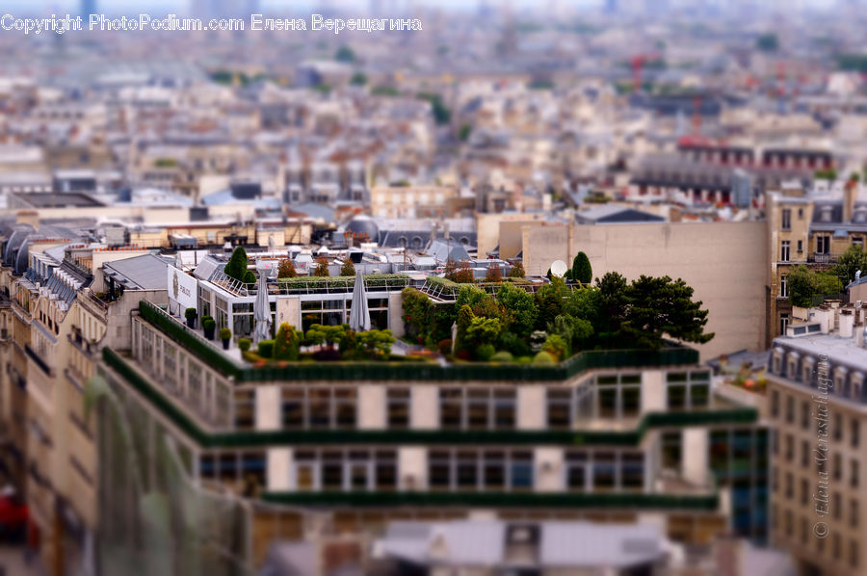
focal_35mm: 105
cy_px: 288
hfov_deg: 19.5
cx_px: 434
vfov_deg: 13.0
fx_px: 2526
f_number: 8
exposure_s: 1/320
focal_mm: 70
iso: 100
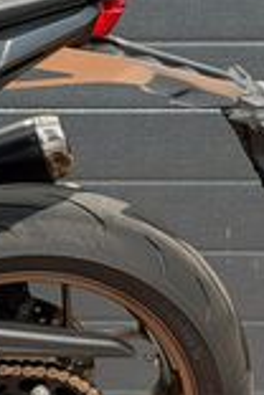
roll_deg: +0.2
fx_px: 2255
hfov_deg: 6.3
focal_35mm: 205
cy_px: 258
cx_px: -444
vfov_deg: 10.0
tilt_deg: -6.7
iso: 64
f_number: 1.78
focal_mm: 6.76
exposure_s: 1/2577
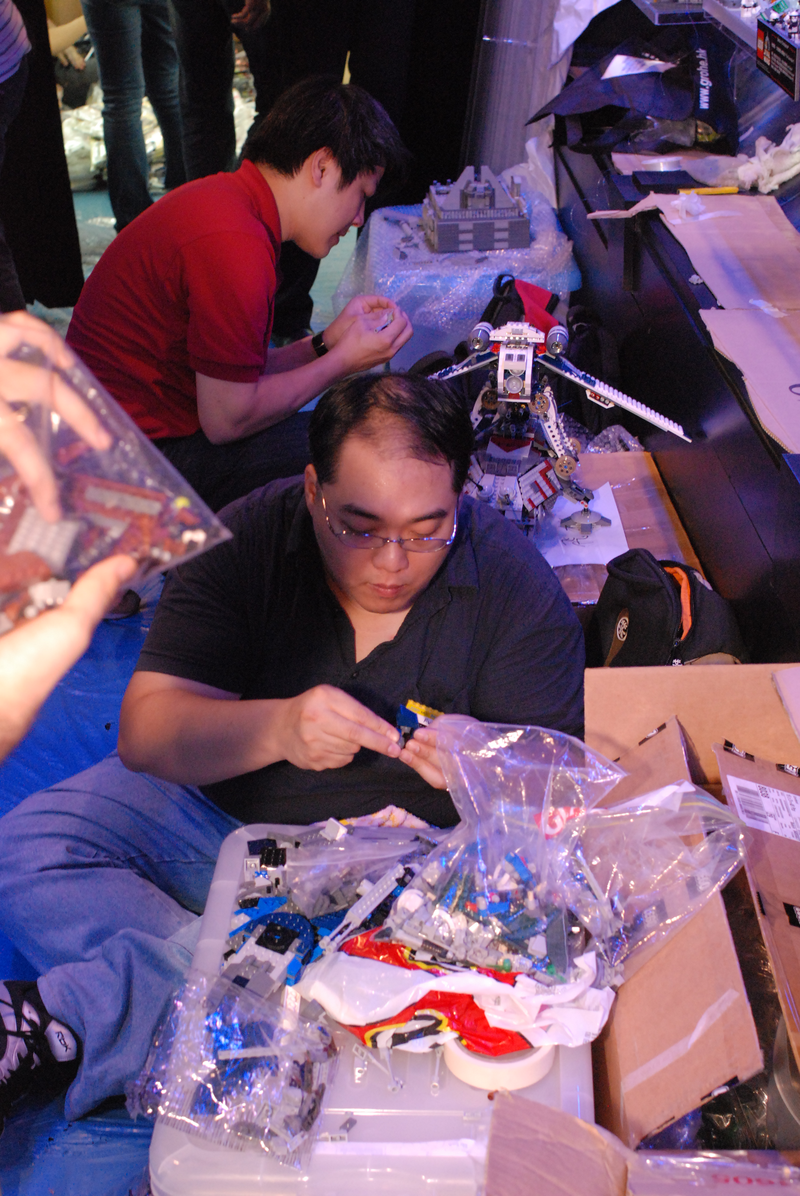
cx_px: 400
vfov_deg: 37.8
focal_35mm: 52
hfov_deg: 25.8
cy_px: 598
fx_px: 1745
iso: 1600
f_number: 5.6
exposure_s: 1/60
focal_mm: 35
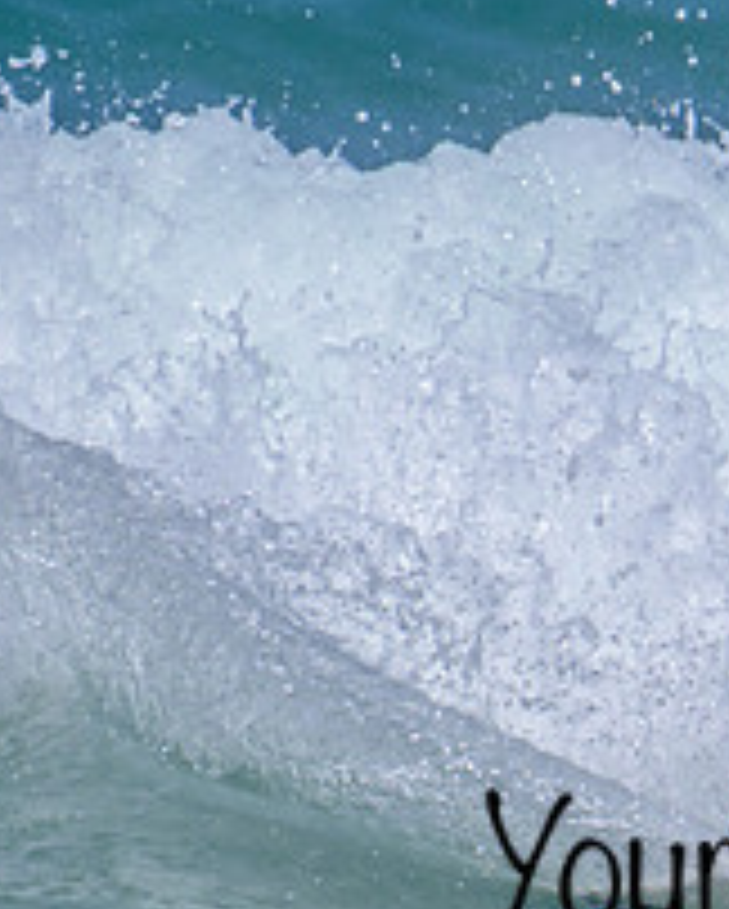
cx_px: 1131
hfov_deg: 0.5
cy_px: 1009
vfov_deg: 0.7
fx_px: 78255
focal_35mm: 2906
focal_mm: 800
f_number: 11
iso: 560
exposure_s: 1/2000
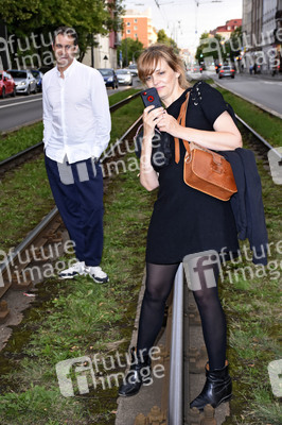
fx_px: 706
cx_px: 141
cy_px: 212
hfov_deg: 22.6
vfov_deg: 33.4
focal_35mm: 60
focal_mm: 40
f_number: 6.3
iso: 1000
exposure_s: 1/160
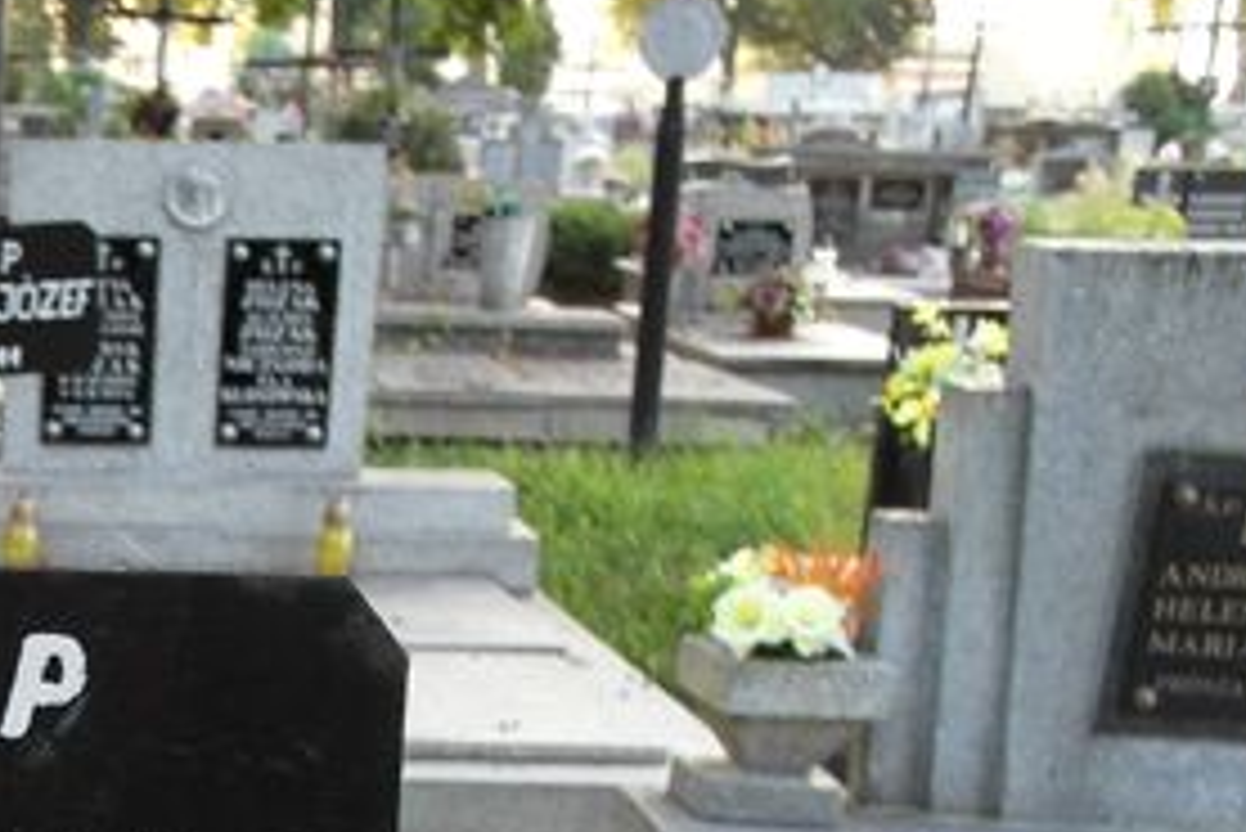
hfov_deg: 25.9
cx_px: -126
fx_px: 2493
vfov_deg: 18.2
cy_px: 935
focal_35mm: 72
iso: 100
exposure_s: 1/60
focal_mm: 6.5
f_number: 2.7
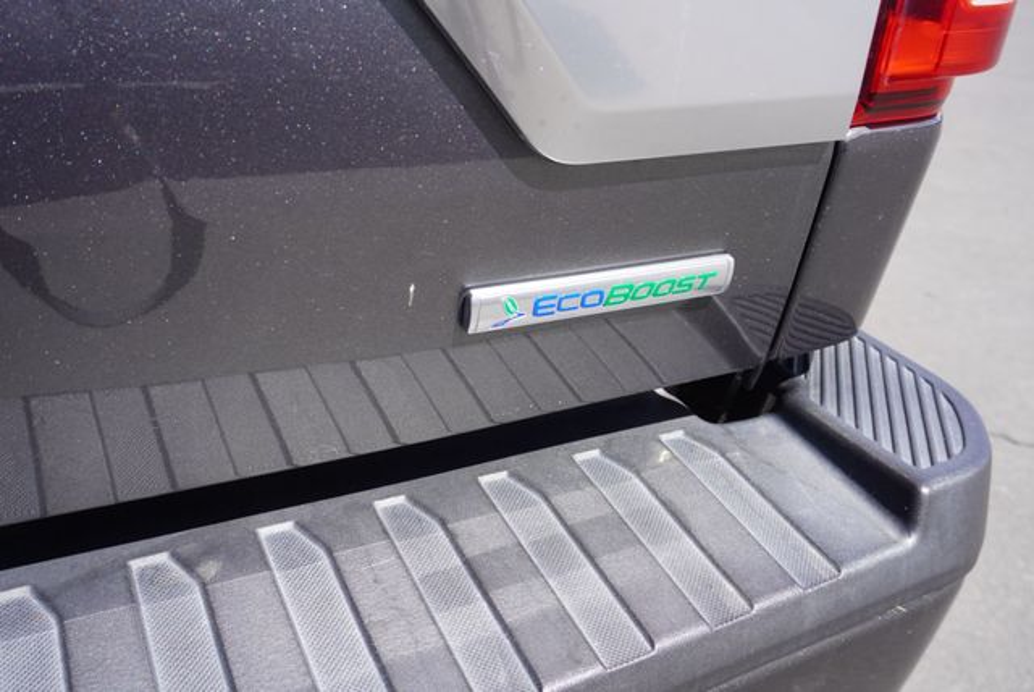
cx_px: 517
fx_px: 992
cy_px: 346
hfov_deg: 55.1
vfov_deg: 38.4
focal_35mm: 34
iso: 100
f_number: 8
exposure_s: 1/100
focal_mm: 23
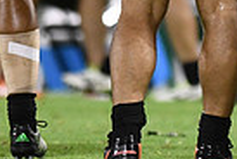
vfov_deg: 0.7
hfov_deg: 1.1
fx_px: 12569
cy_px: -138
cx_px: 292
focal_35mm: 1905
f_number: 2.8
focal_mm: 300
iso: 3200
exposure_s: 1/1000
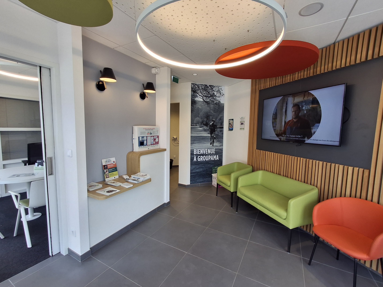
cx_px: 192
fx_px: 177
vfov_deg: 78.1
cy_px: 144
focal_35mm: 16
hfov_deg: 94.5
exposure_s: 1/100
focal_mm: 1.64
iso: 40
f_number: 2.2
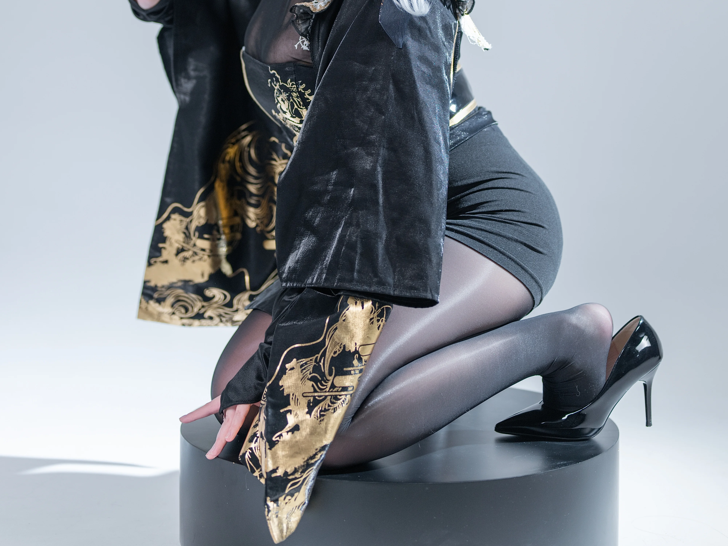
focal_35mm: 73
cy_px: 56
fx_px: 1535
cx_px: 362
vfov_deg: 19.8
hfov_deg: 26.7
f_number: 1.8
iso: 125
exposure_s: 1/200
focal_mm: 50
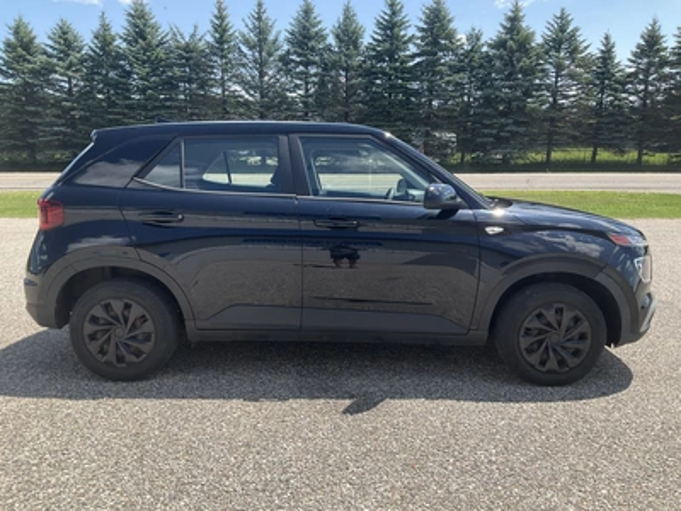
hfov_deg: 61.7
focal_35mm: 29
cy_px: 256
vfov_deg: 48.2
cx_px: 340
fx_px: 571
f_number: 1.8
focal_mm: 3
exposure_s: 1/944
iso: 25
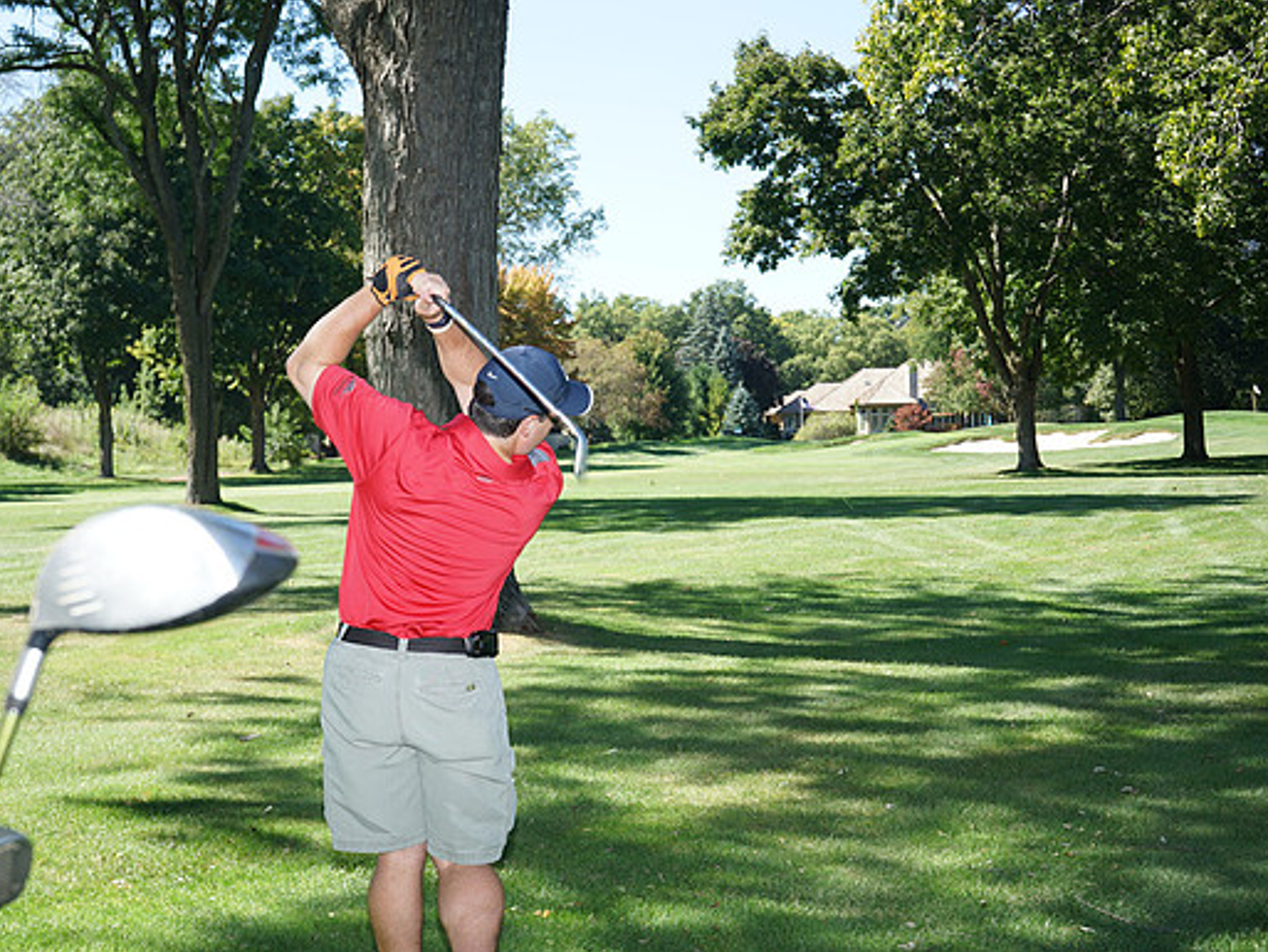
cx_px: 566
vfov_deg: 29.1
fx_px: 1832
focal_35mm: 50
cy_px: 476
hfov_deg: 38.1
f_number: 7.1
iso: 200
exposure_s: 1/200
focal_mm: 46
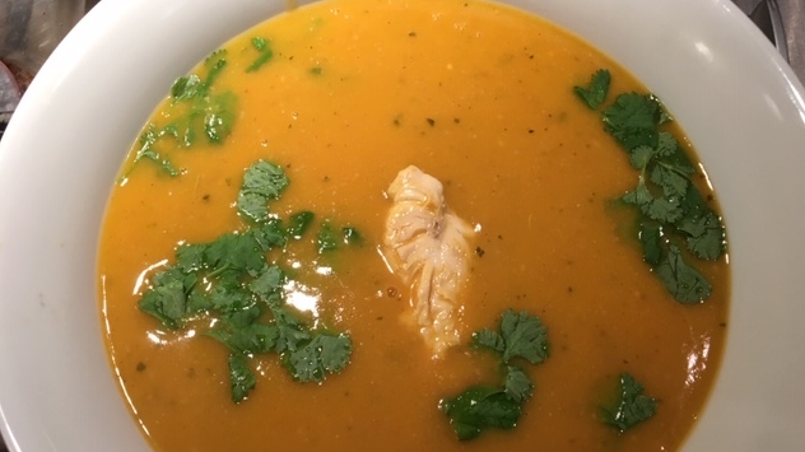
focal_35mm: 32
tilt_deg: -68.3
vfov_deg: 36.4
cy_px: 280
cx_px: 405
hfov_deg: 61.0
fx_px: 683
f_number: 2.2
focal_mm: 4.15
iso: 125
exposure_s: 1/33
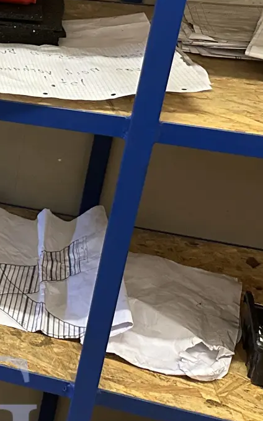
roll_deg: +0.0
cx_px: -320
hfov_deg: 14.0
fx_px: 825
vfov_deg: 28.1
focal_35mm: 72
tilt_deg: -27.4
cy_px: 91
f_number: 1.78
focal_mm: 6.86
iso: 320
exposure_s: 1/50
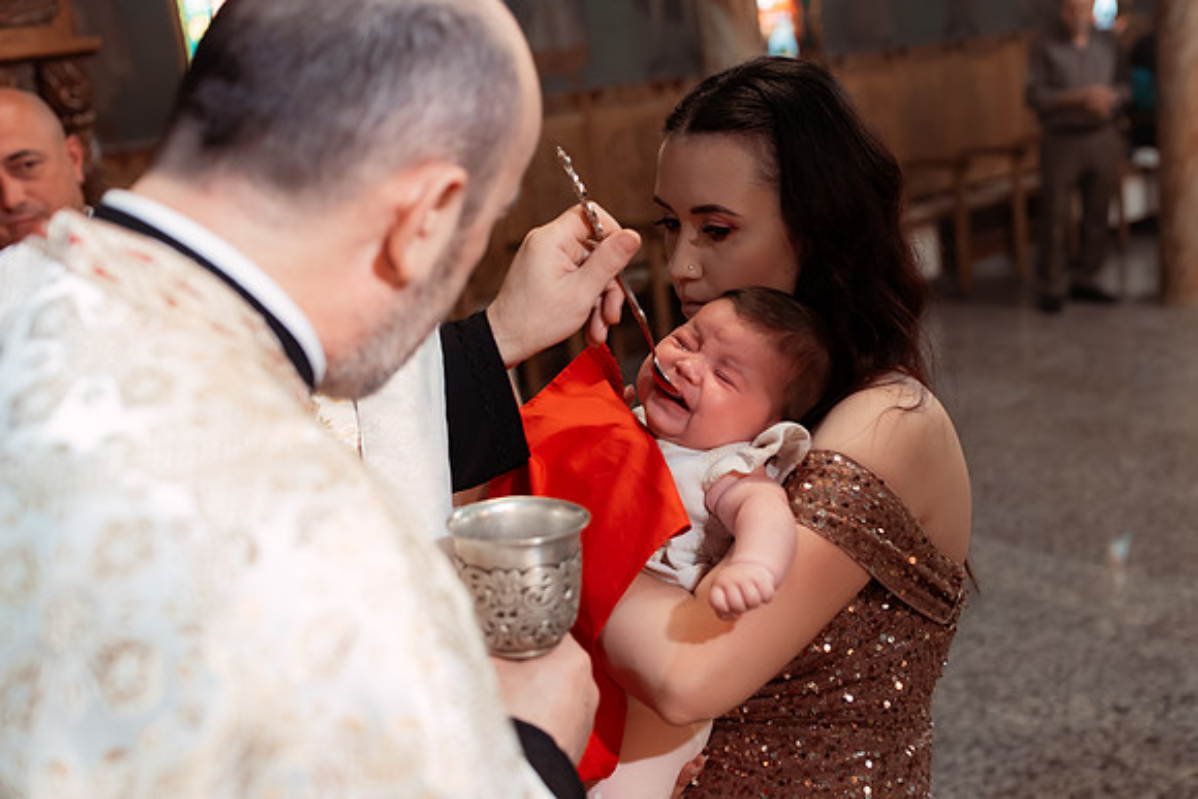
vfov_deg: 33.4
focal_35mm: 40
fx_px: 1333
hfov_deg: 48.3
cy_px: 400
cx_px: 685
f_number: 2.8
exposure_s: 1/250
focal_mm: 35
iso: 1600
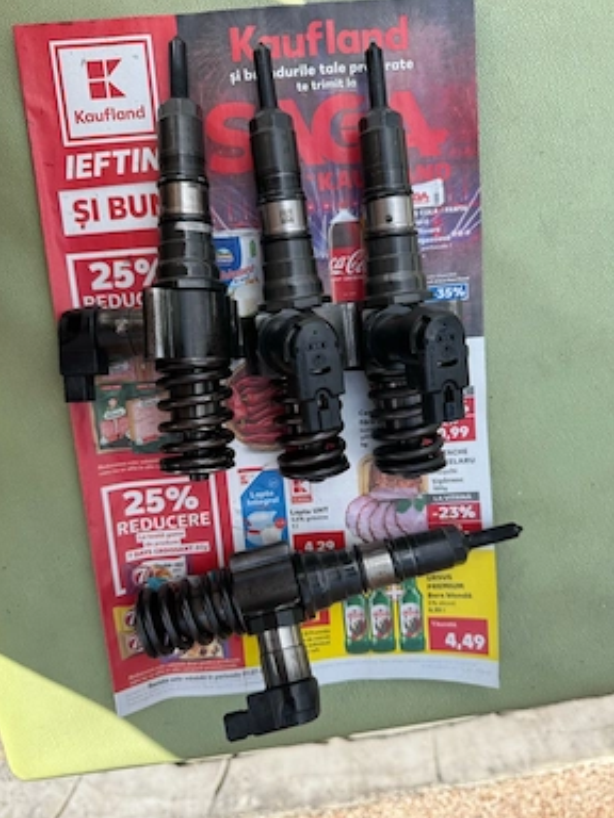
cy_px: 407
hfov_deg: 54.9
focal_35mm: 25
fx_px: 591
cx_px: 296
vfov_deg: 69.4
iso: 80
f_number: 1.78
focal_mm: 6.76
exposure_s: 1/1395
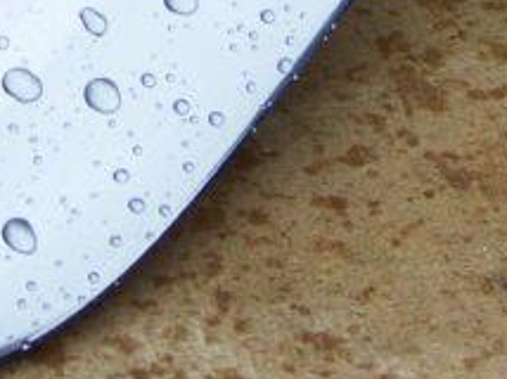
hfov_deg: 9.3
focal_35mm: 212
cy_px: -216
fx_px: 3102
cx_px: 332
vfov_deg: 6.9
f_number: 3.2
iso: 64
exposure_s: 1/125
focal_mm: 9.8
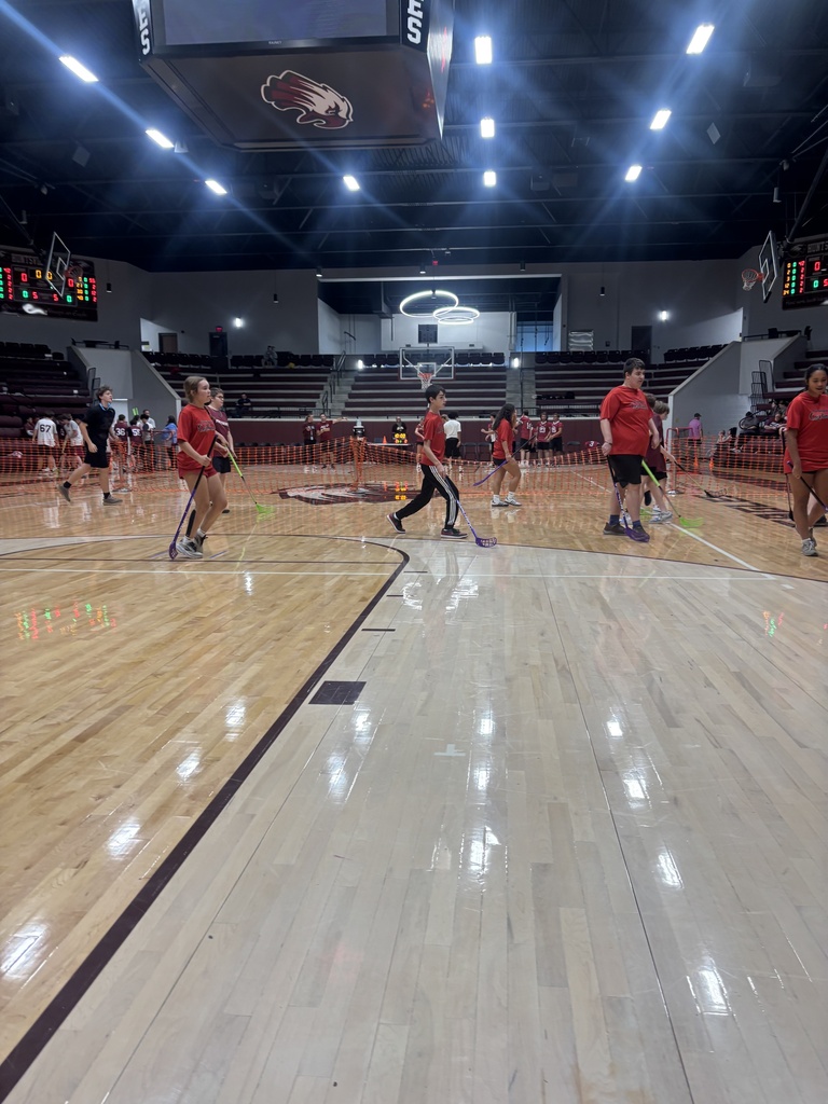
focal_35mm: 26
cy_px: 552
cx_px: 414
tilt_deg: -7.9
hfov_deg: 53.1
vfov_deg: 67.3
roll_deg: +0.8
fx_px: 829
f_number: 1.6
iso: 80
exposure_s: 1/90
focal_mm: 5.96
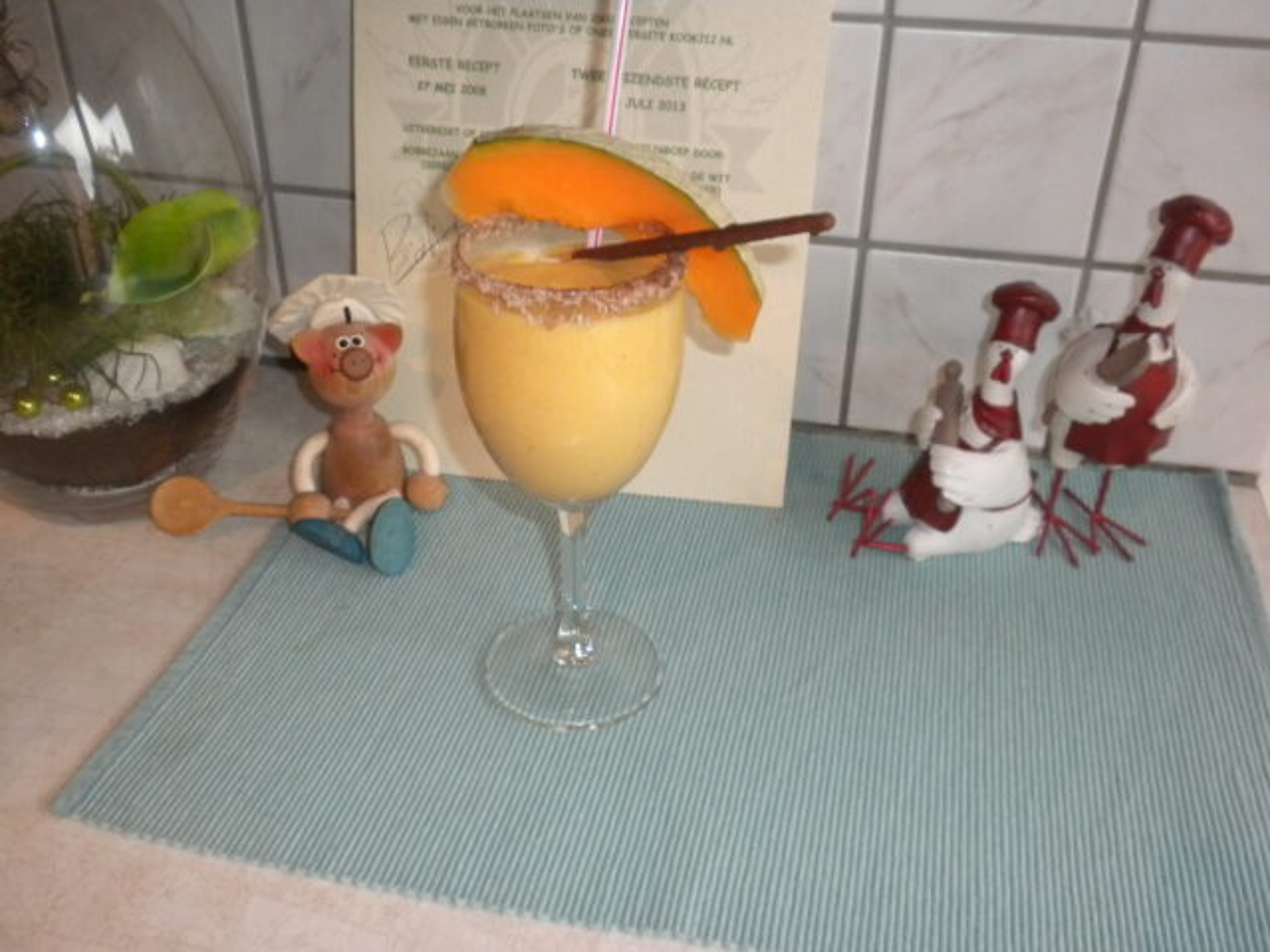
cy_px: 476
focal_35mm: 37
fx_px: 1357
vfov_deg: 38.7
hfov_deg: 50.1
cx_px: 635
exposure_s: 1/30
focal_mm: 6.6
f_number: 3.5
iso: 400
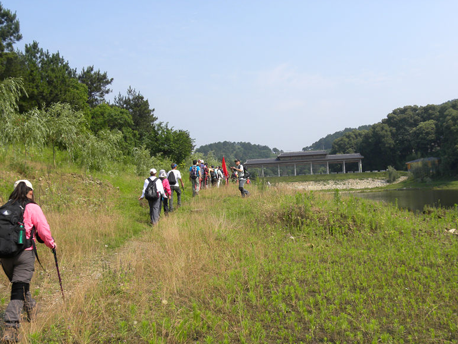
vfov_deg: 41.8
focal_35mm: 34
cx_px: 232
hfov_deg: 54.0
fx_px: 450
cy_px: 176
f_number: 5
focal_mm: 5.9
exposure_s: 1/268
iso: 64
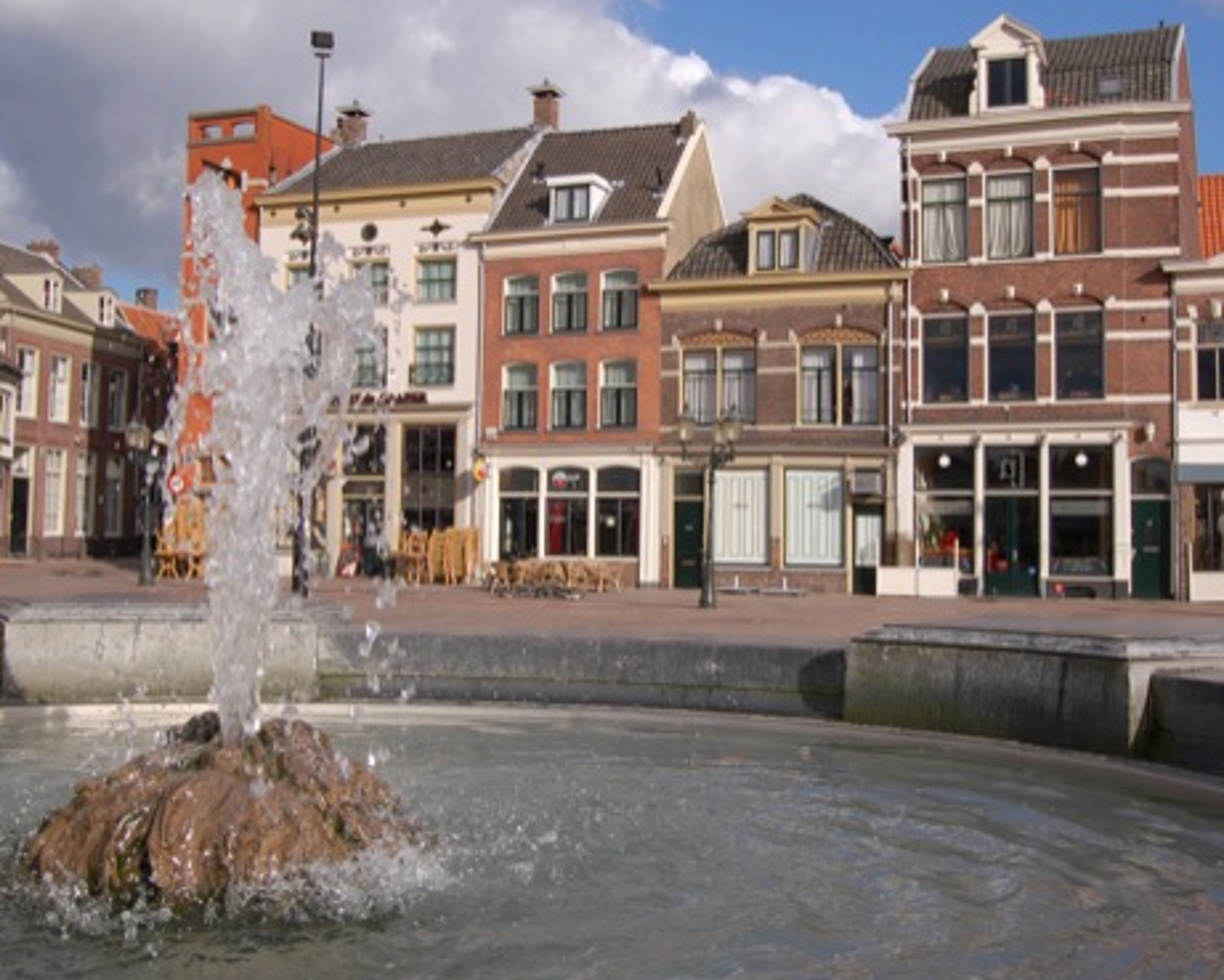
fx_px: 1413
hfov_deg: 46.8
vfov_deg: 38.2
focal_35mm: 39
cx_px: 661
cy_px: 434
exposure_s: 1/320
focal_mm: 20
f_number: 9
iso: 200
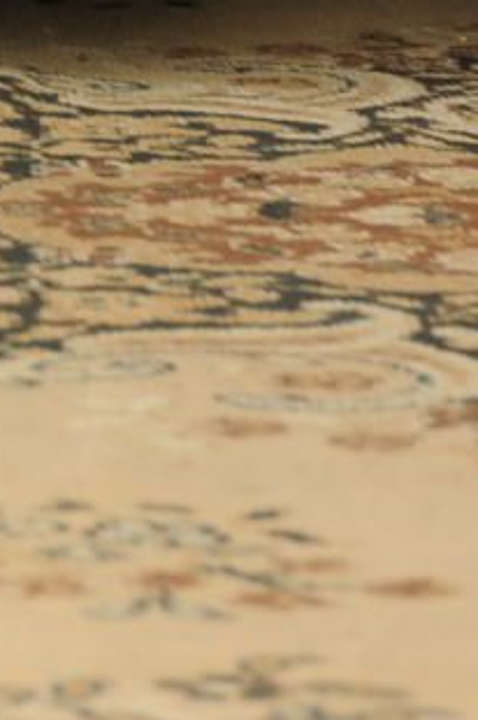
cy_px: -1003
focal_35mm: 491
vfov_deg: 4.1
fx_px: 9800
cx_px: -600
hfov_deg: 2.8
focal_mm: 95
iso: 400
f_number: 7.1
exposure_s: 1/125
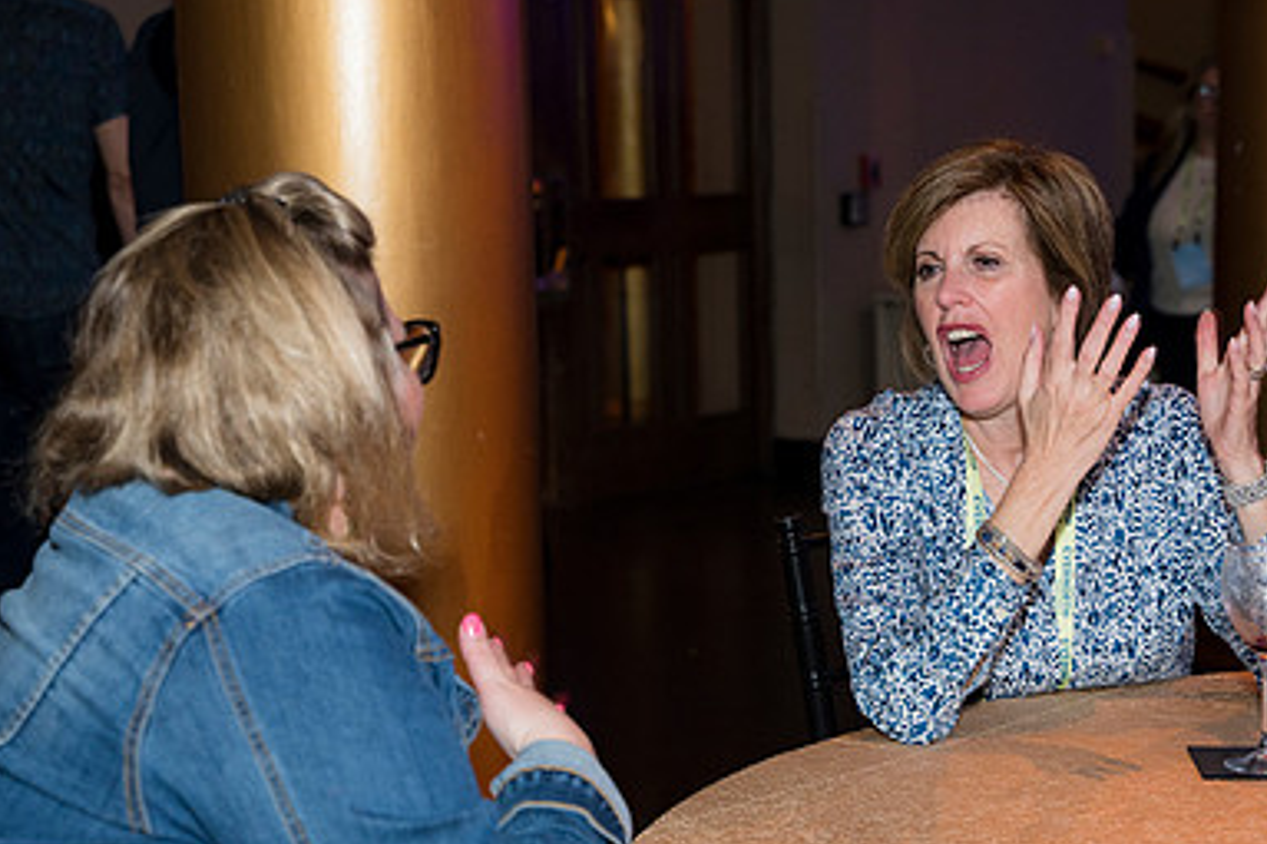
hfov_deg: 26.3
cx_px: 758
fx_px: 2709
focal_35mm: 77
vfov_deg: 17.6
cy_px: 601
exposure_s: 1/100
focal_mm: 50
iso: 800
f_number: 4
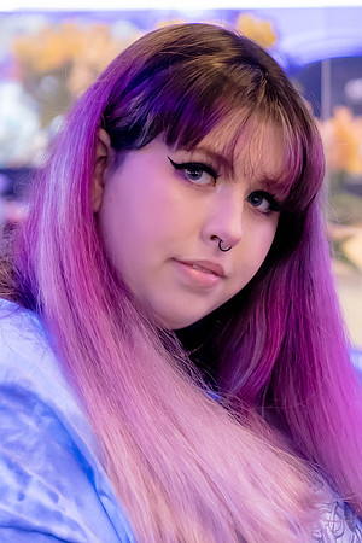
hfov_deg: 9.3
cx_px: 125
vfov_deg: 14.0
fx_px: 2217
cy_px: 337
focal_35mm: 147
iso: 6400
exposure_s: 1/160
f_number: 2.8
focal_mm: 70
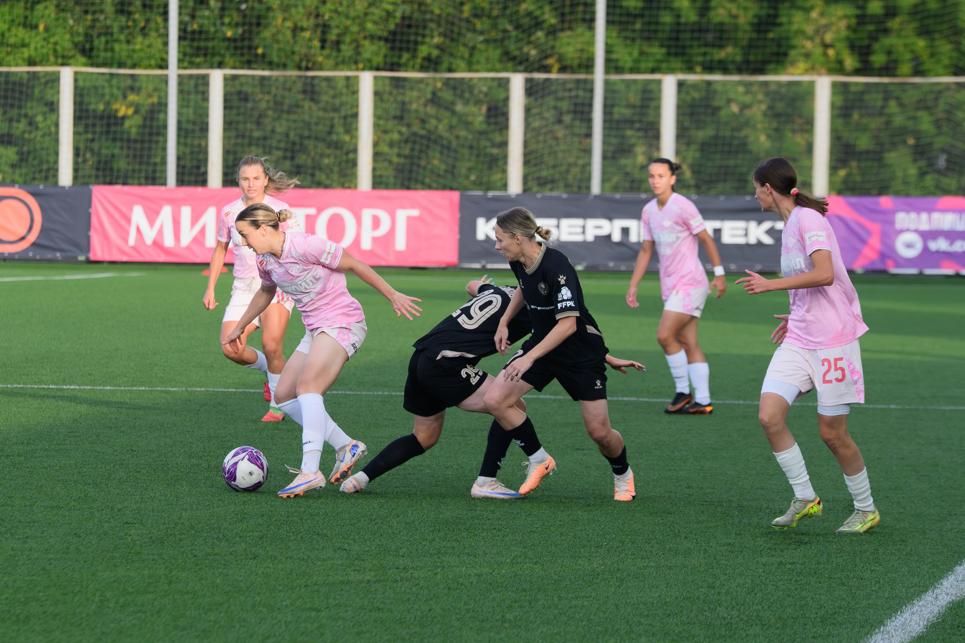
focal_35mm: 322
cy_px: 271
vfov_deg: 4.3
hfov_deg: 6.4
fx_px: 8619
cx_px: 330
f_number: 5.6
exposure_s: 1/2000
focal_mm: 185
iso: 1400
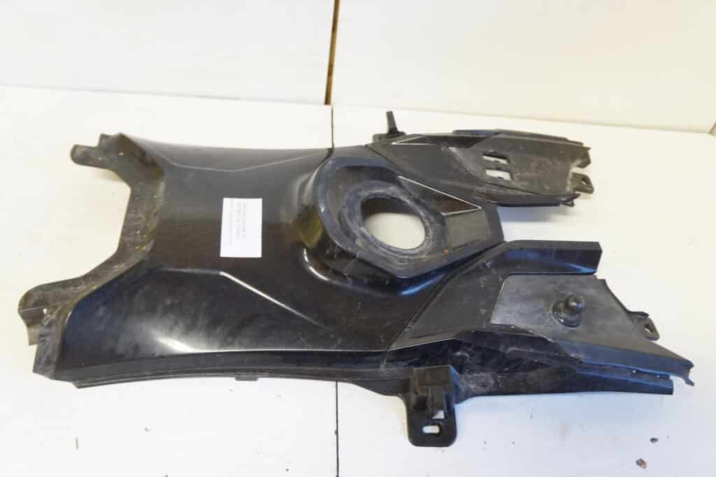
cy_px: 238
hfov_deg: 61.9
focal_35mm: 30
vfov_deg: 43.6
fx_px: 597
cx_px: 358
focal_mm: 20
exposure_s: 1/60
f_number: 4
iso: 3200
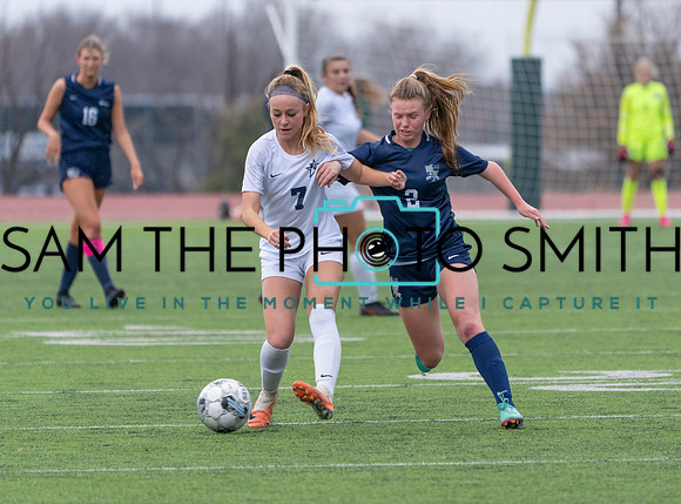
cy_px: 231
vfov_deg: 3.0
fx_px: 9460
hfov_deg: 4.1
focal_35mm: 483
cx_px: 410
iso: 1600
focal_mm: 400
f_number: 5.6
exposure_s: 1/1250
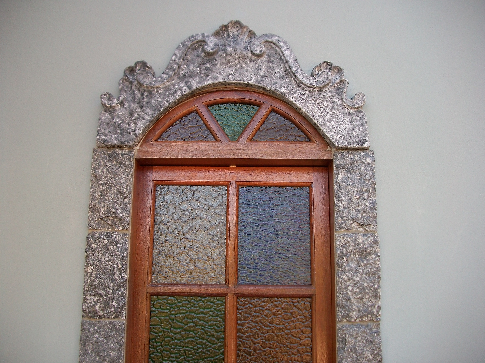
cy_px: 182
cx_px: 242
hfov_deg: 56.8
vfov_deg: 44.2
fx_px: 448
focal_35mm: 32
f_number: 2.9
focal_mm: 5.7
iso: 80
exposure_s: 1/125
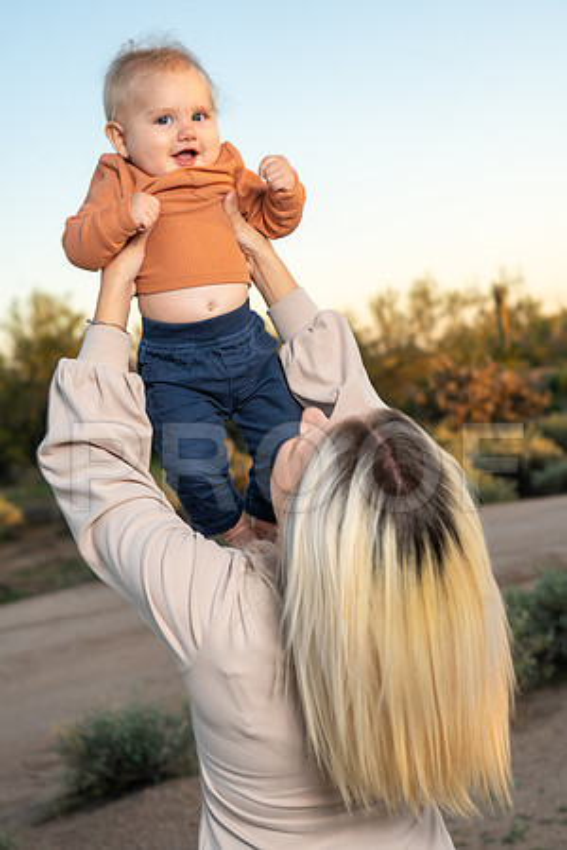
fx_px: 1347
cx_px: 284
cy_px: 425
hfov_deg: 23.8
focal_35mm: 57
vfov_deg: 35.1
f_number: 5
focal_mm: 57
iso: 100
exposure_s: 1/160
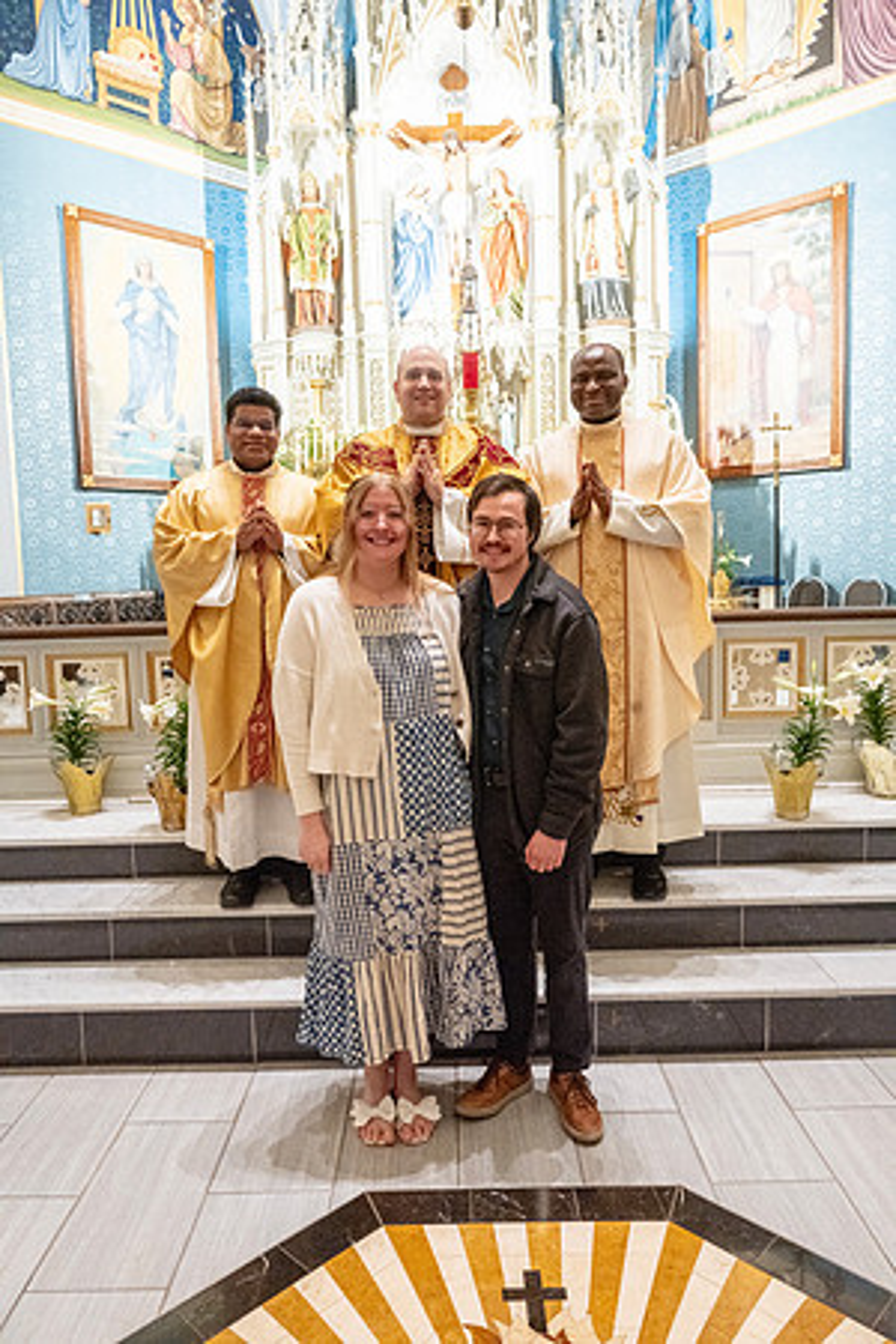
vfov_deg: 70.4
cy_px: 672
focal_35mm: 26
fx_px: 952
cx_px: 448
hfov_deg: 50.4
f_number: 8
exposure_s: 1/60
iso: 5000
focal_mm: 25.5
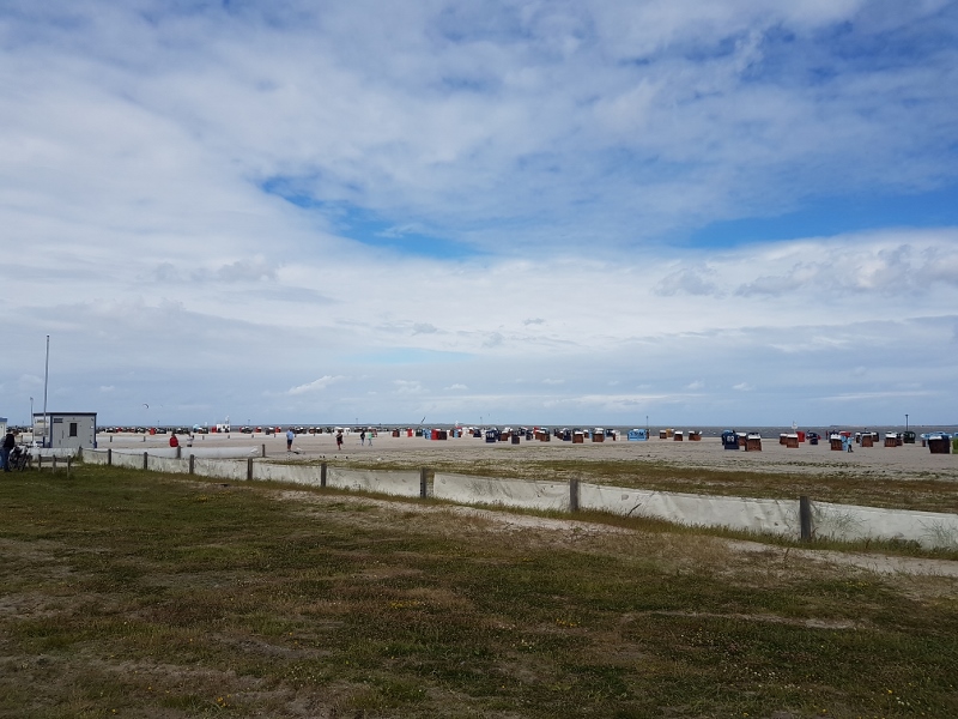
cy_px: 360
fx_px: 720
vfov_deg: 53.1
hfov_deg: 67.3
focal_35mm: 26
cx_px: 479
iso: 40
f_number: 1.7
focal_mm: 4.2
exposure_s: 1/3720
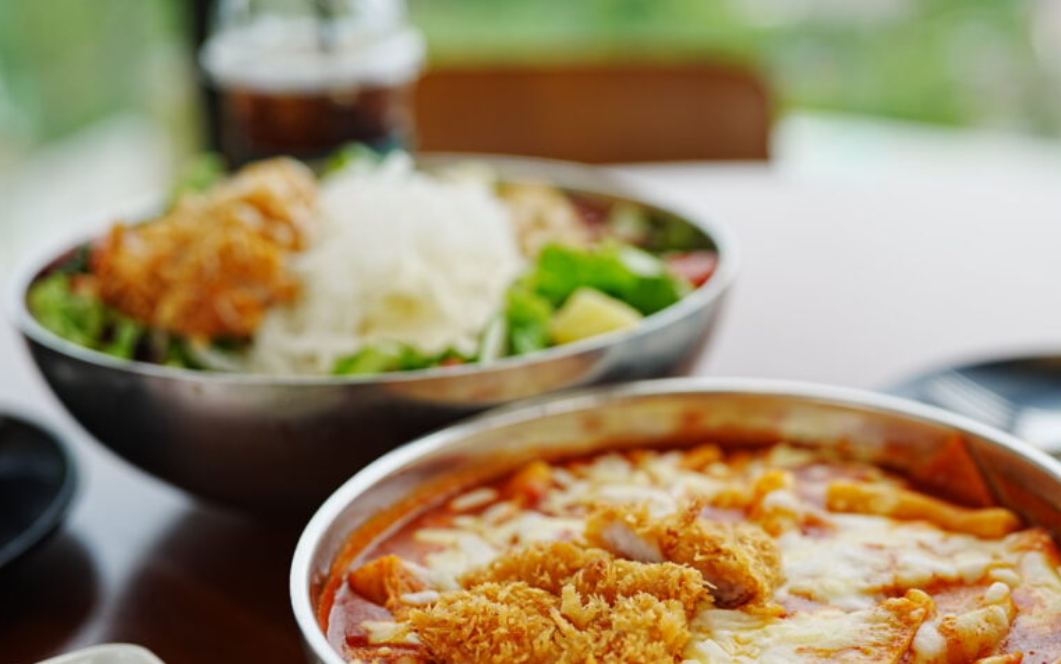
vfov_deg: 26.7
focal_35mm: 48
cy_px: 456
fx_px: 1388
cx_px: 697
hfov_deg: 41.4
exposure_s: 1/400
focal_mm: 35
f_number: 2.2
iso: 100
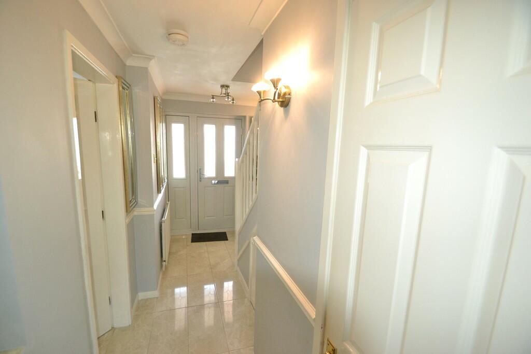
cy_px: 177
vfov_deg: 77.3
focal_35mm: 15
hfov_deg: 100.4
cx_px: 266
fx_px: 221
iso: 1400
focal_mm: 10
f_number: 3.5
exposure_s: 1/60
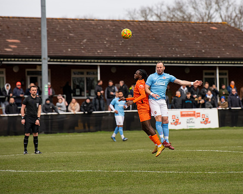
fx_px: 1990
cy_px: 76
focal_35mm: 277
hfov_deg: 7.0
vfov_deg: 5.6
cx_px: 159
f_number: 4
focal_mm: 200
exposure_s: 1/1600
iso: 500
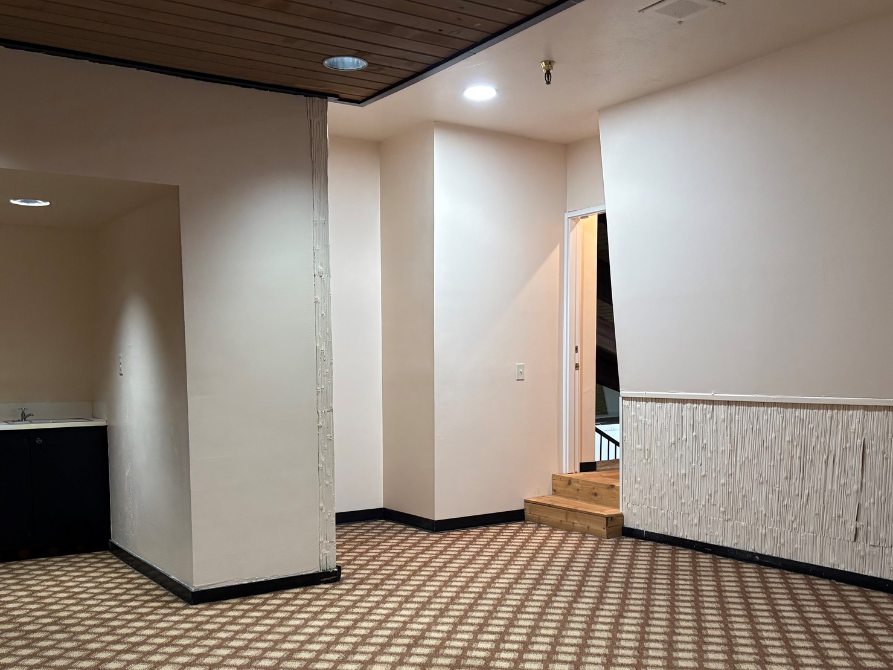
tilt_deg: -5.1
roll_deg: +0.3
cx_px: 432
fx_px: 929
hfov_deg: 51.3
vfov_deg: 39.2
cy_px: 442
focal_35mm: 36
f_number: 1.6
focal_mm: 5.96
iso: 250
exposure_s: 1/60
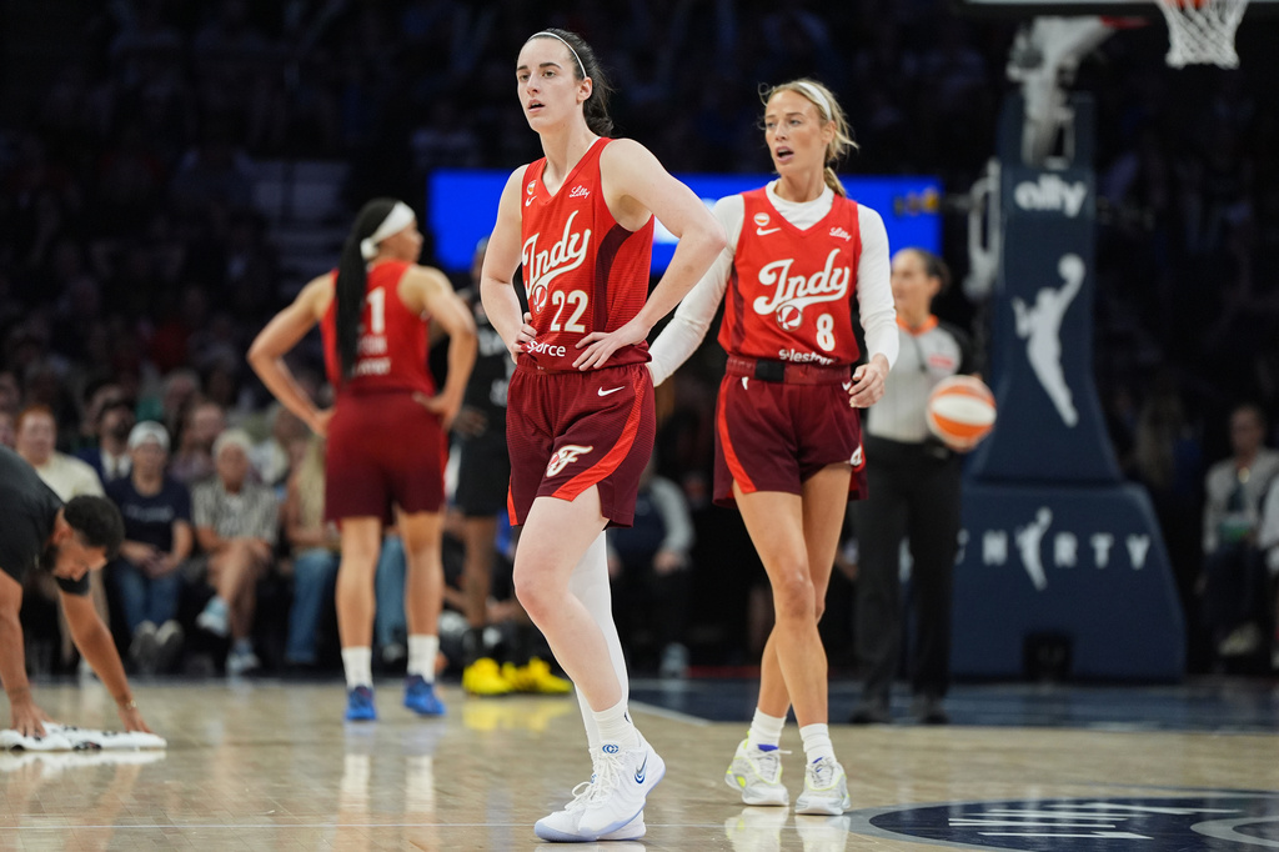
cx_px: 640
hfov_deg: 10.3
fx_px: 7103
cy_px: 426
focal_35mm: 200
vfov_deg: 6.9
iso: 2500
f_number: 2.8
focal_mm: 200
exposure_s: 1/1250
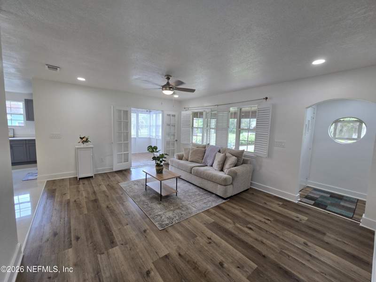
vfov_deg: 89.9
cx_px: 188
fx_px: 141
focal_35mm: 13
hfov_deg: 106.2
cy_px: 141
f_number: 2.2
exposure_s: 1/60
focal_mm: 2.2
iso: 80
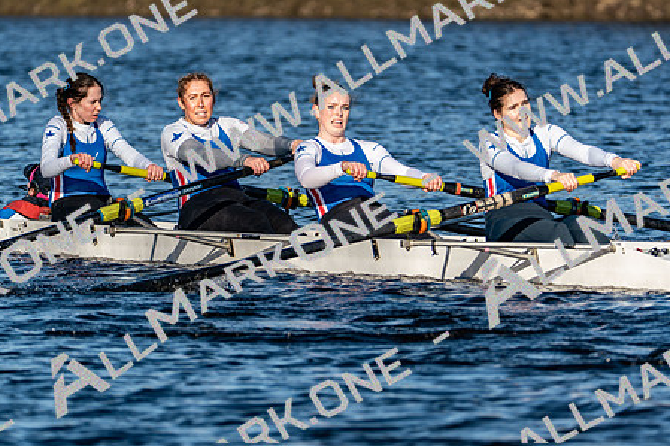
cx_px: 354
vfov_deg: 3.2
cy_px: 187
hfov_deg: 4.8
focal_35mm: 433
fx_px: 8055
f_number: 6.3
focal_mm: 335
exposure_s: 1/2000
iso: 320
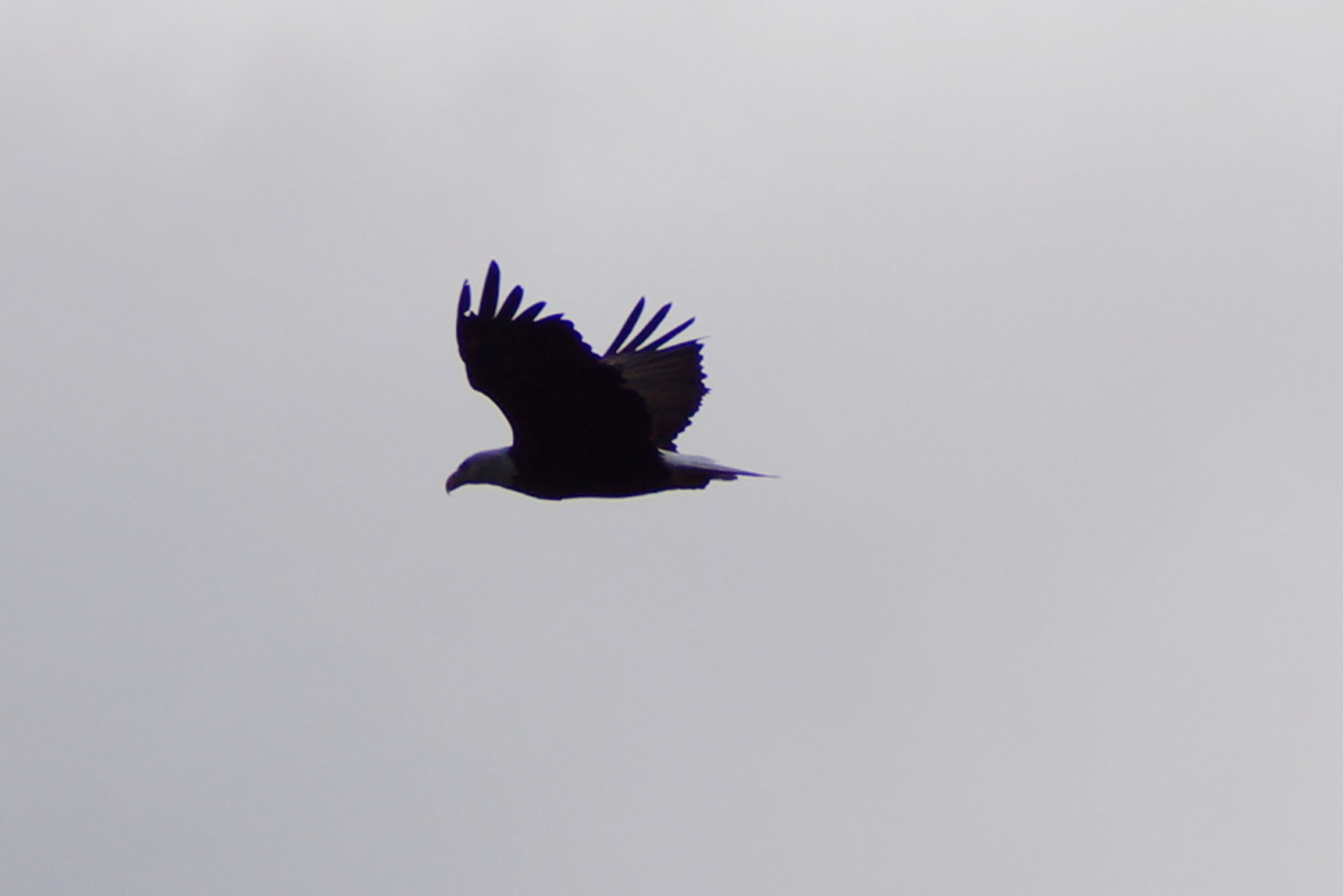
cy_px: 448
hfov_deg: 5.5
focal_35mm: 375
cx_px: 672
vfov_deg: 3.7
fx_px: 13993
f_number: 7.1
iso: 100
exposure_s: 1/400
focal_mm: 250
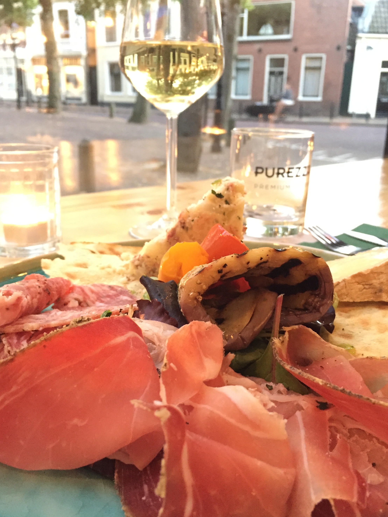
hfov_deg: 44.2
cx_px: 186
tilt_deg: -16.6
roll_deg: -1.8
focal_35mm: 32
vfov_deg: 56.8
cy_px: 256
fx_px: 478
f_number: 2.2
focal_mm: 4.15
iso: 640
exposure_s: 1/17
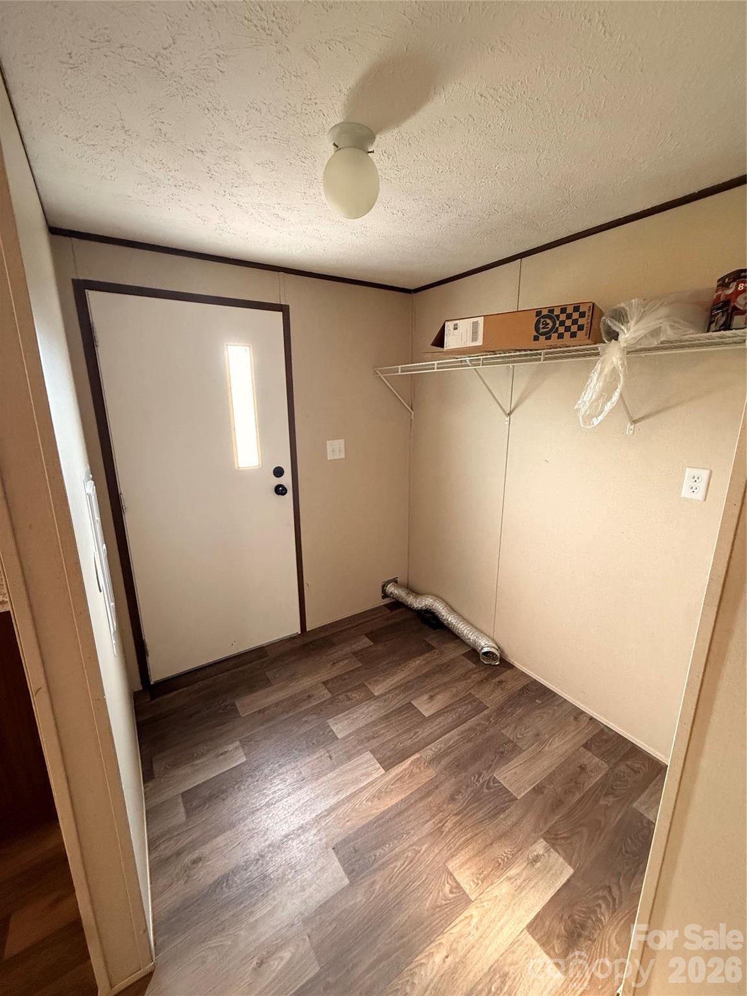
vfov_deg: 102.1
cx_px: 374
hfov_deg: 85.7
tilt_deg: -13.4
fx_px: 403
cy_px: 498
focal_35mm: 14
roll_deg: +0.0
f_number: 2.2
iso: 640
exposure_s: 1/60
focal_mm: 2.22
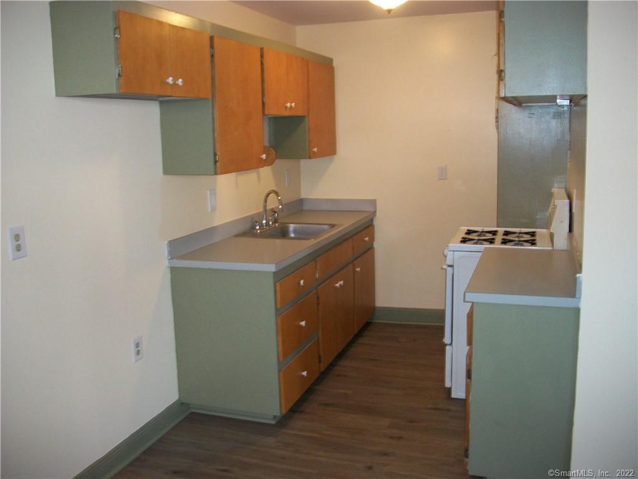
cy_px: 240
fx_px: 590
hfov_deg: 56.8
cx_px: 319
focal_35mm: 32
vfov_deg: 44.2
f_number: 2.9
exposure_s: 1/30
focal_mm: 5.7
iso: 160
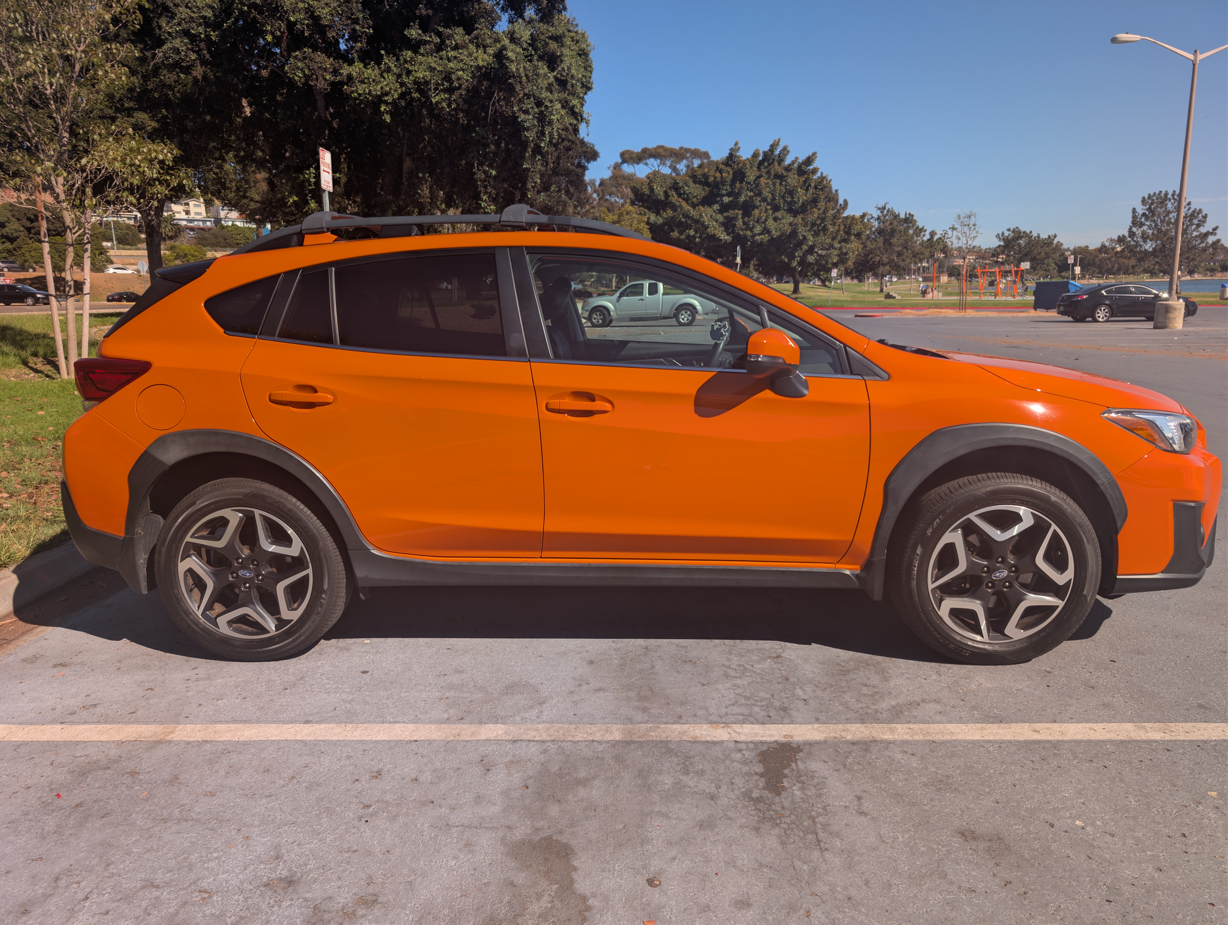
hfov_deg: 71.5
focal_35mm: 24
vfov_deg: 56.9
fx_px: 853
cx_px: 614
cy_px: 462
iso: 23
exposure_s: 1/1550
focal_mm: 6.9
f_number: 1.68
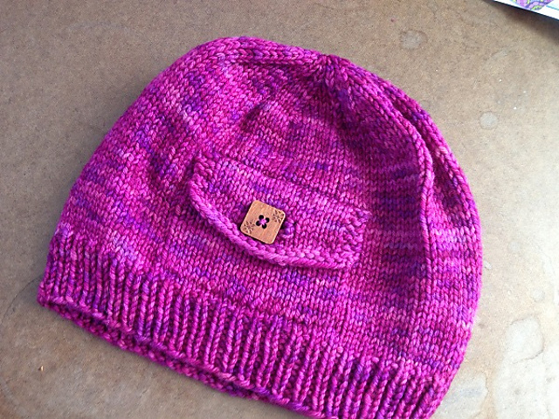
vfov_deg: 42.9
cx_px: 280
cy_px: 210
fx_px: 533
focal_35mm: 33
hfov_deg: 55.4
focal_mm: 4.12
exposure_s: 1/20
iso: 80
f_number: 2.4
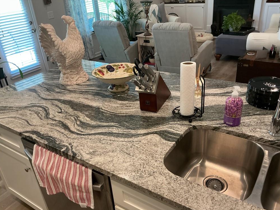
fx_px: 243
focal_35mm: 30
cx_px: 143
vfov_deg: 46.8
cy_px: 108
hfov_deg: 60.0
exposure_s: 1/60
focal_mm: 3
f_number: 1.8
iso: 80
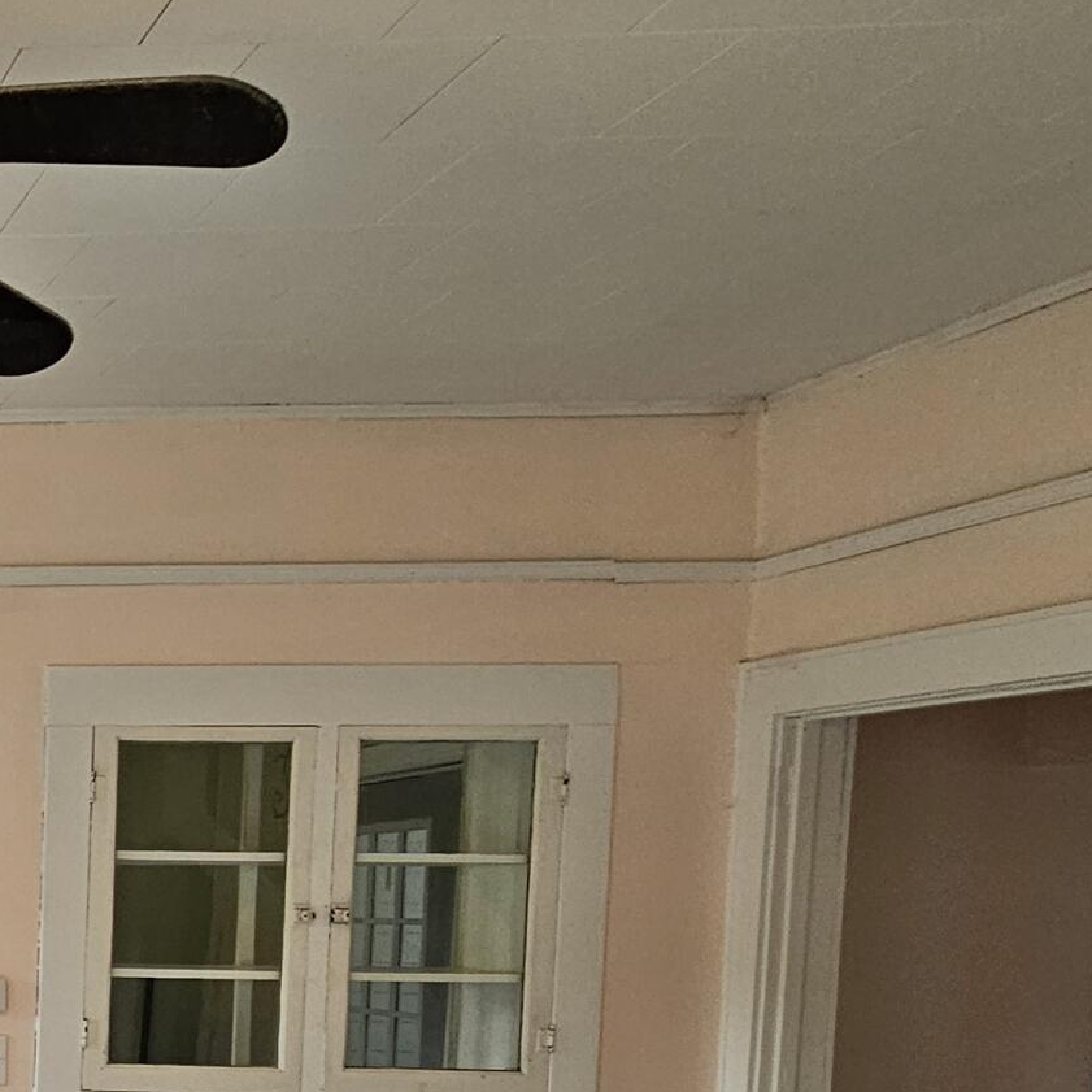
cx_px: -595
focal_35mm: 41
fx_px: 1463
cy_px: 1060
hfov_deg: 26.9
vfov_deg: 37.2
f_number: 2.2
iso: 80
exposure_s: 1/60
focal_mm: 2.2
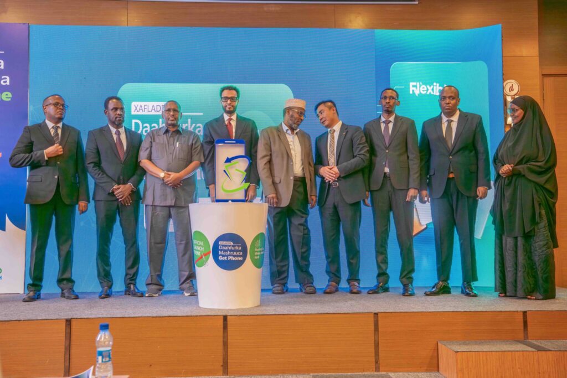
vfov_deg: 36.2
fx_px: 578
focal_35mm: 37
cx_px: 284
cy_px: 189
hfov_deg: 52.2
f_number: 4
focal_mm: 36.7
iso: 800
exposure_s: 1/80
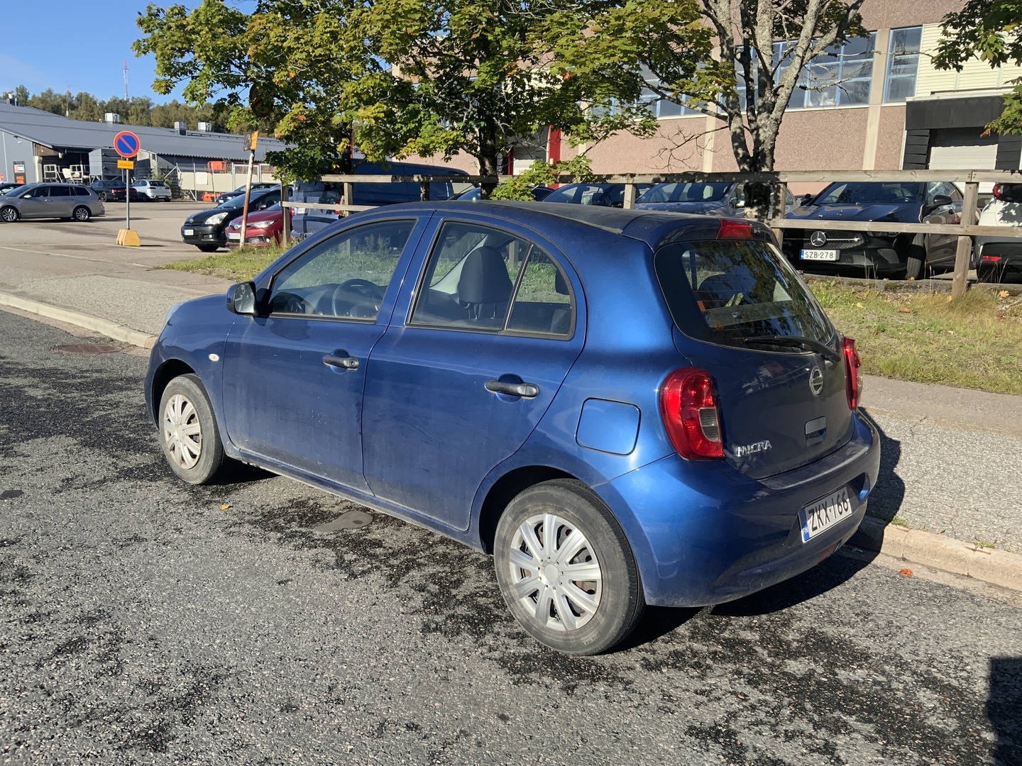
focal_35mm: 29
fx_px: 856
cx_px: 511
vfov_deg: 48.2
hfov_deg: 61.7
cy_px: 383
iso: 16
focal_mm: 3
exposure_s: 1/1098
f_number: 1.8
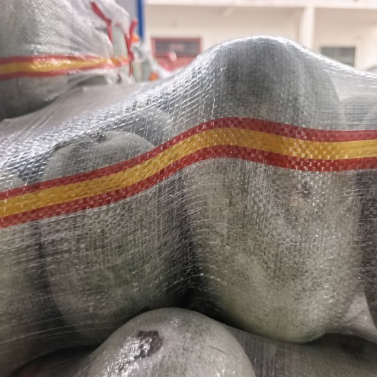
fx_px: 357
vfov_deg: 55.6
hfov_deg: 55.4
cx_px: 214
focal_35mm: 29
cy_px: 188
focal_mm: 5.75
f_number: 1.4
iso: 320
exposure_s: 1/1236
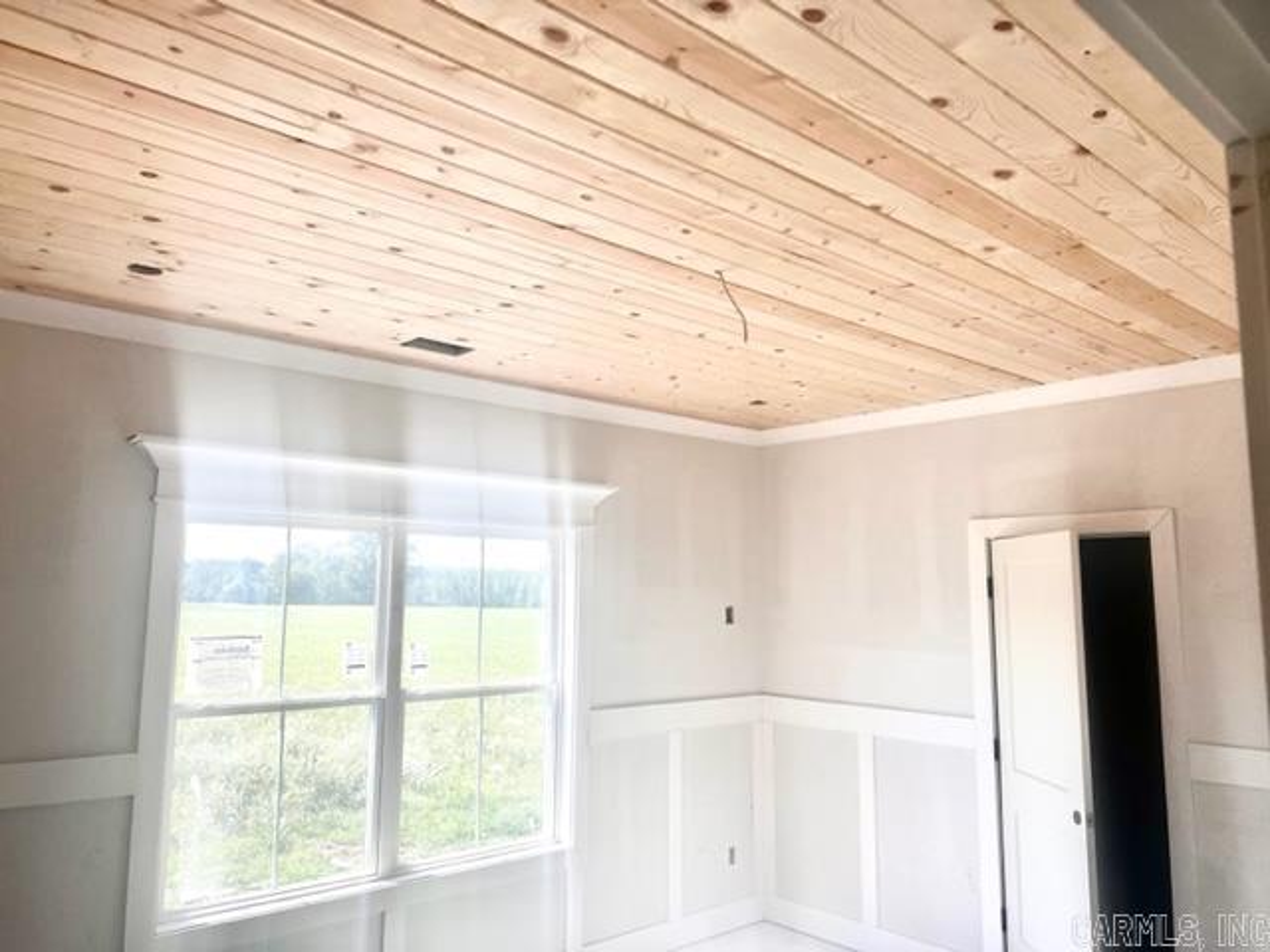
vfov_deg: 53.1
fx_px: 954
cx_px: 635
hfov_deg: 67.3
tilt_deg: +6.3
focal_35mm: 26
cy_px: 476
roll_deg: -0.1
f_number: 1.5
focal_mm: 5.7
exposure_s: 1/827
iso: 50
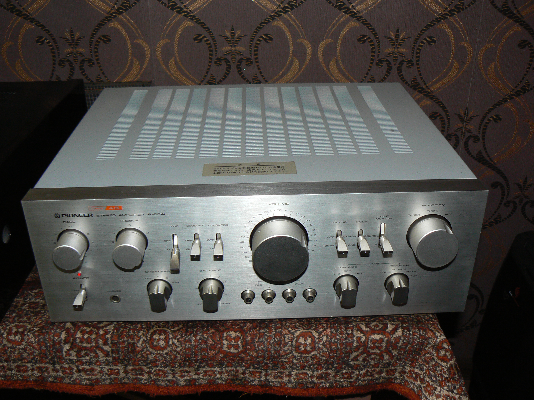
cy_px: 200
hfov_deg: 51.4
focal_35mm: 36
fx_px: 555
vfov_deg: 39.7
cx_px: 267
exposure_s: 1/30
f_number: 2.8
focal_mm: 6
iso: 100
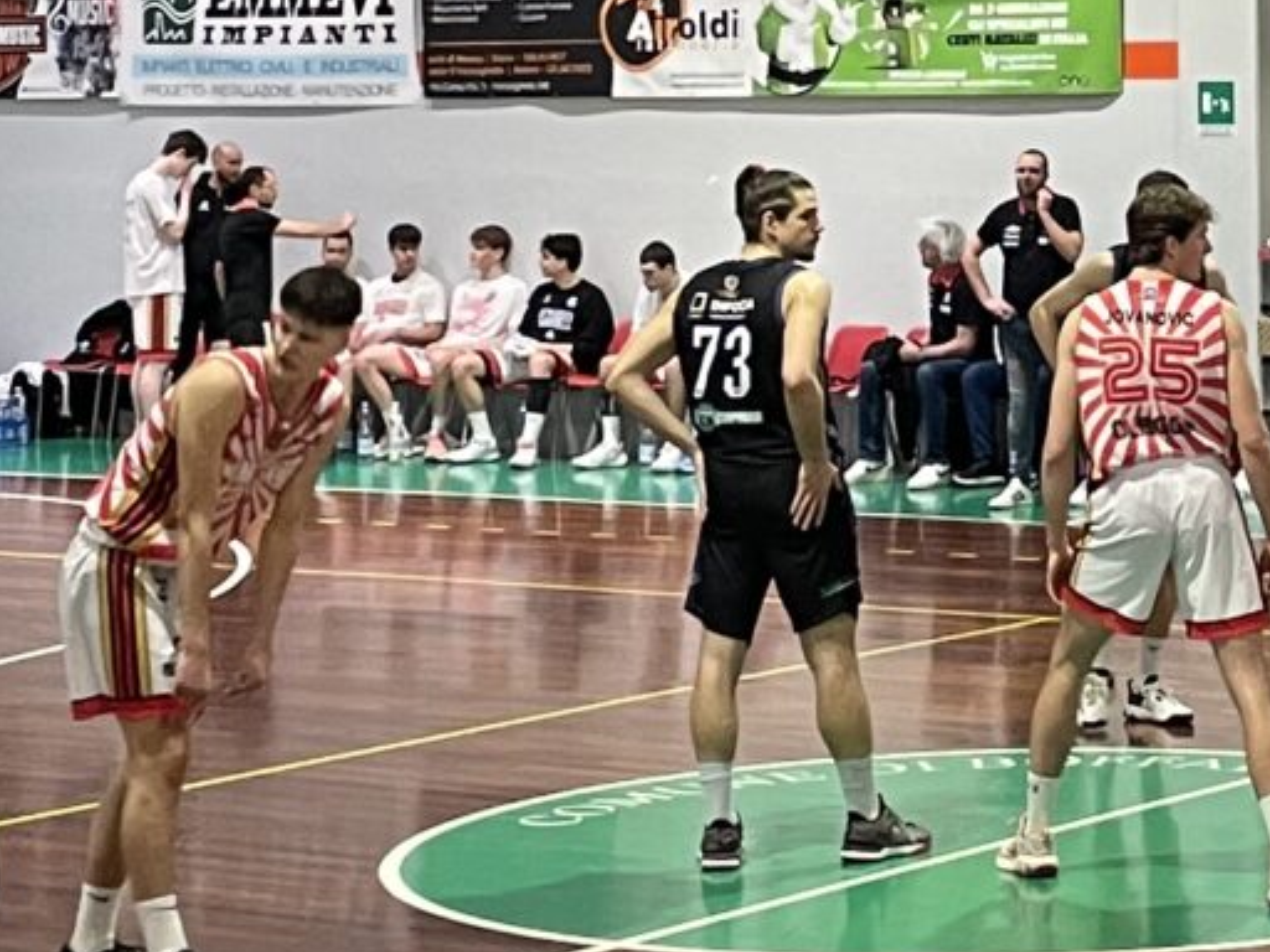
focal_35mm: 130
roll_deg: +0.7
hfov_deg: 14.9
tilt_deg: +1.9
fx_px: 4769
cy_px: -144
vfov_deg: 11.2
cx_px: 1258
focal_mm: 4.2
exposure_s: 1/50
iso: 250
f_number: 1.6
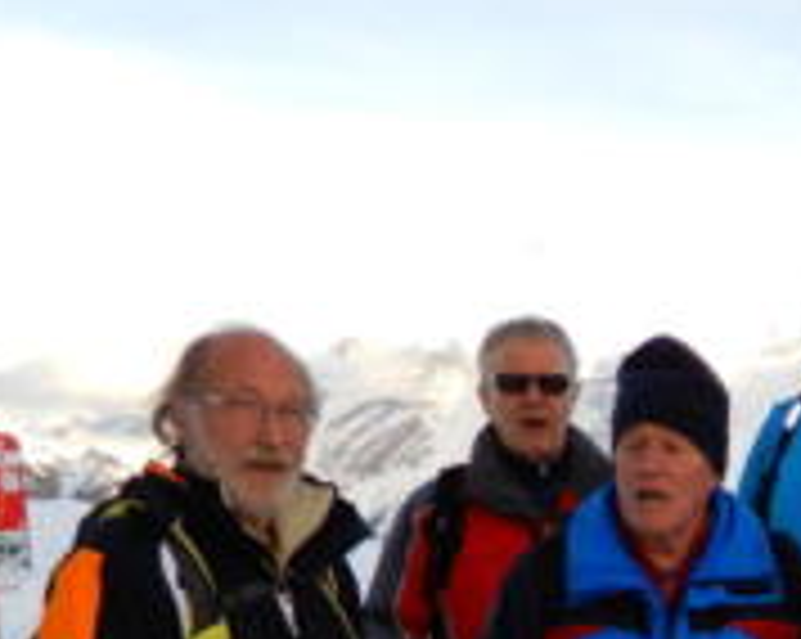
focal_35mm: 96
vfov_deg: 15.3
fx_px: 2273
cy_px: 821
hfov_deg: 18.7
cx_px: 1022
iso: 80
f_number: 4
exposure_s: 1/200
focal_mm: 6.2
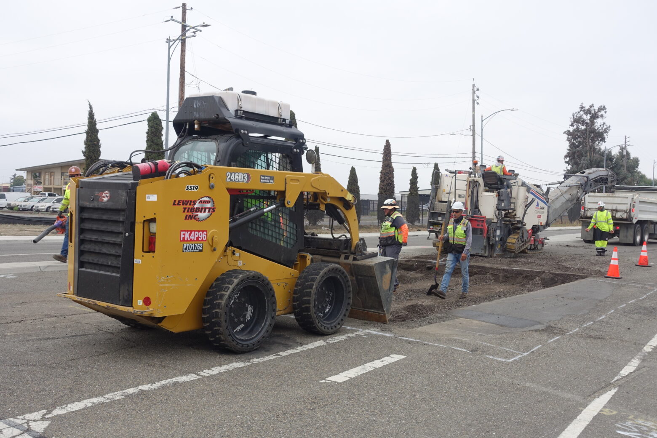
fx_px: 675
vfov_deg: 35.9
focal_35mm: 37
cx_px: 328
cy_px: 219
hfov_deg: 51.9
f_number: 5.6
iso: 125
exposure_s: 1/200
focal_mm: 13.53
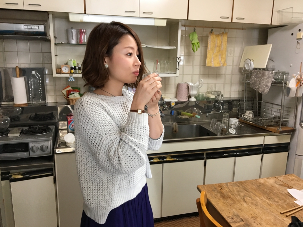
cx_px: 152
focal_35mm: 29
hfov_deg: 61.7
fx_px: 254
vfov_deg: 48.2
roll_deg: -0.7
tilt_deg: -11.2
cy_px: 114
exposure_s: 1/30
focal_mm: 4.15
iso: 100
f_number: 2.2
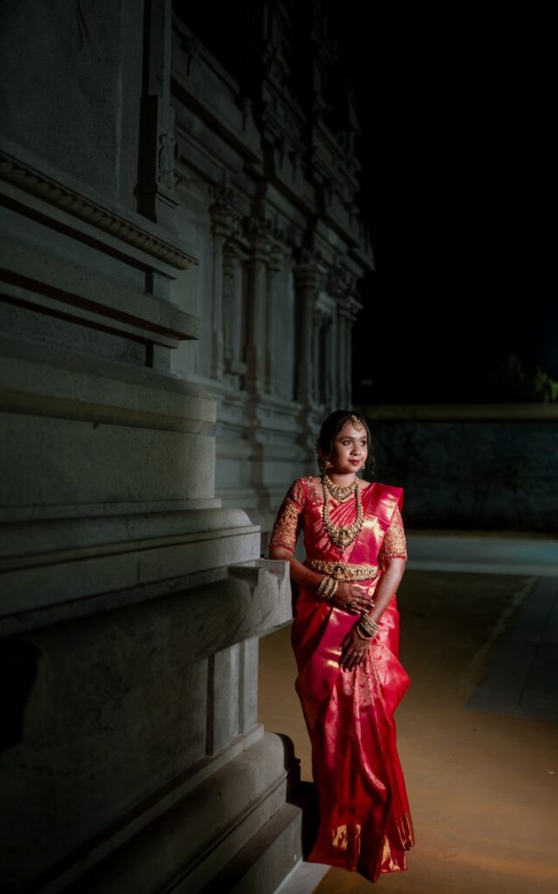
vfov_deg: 54.0
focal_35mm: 36
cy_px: 449
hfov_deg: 35.3
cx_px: 299
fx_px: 876
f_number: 1.4
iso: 640
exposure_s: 1/200
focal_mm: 35
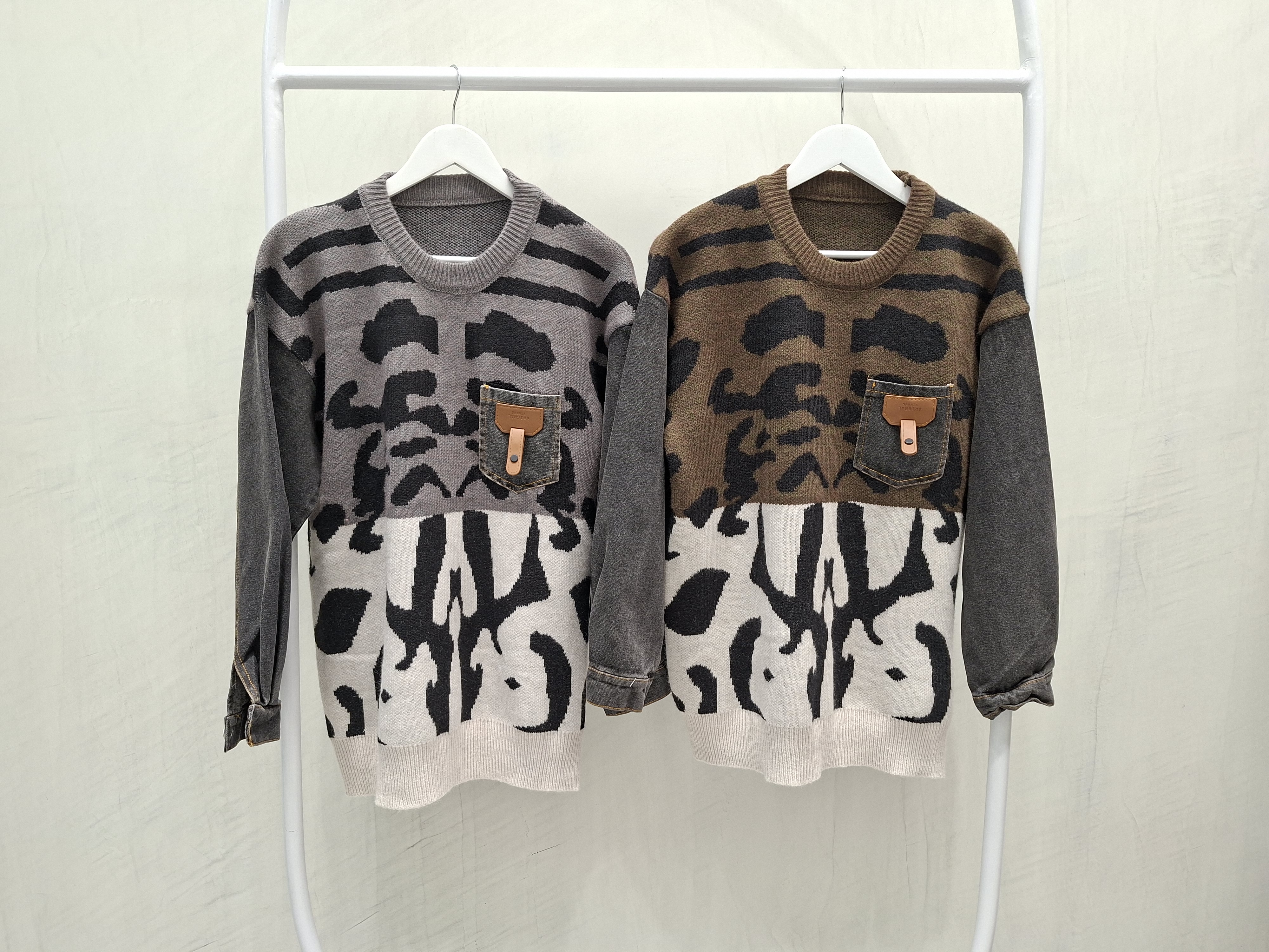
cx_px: 634
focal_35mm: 23
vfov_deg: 58.9
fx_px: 843
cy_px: 476
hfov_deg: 73.9
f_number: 1.8
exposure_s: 1/100
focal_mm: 5.54
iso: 160
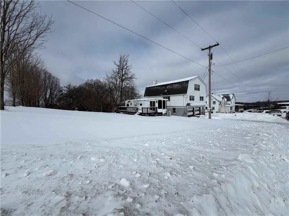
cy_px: 108
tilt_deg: -2.7
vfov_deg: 85.7
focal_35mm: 14
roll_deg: +2.1
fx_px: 117
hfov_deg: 102.1
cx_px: 144
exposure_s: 1/1848
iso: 20
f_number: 2.2
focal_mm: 2.22
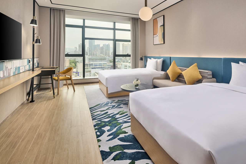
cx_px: 141
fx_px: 137
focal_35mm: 20
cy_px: 75
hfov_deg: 83.4
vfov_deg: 61.8
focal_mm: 17
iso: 200
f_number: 11
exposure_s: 1/60
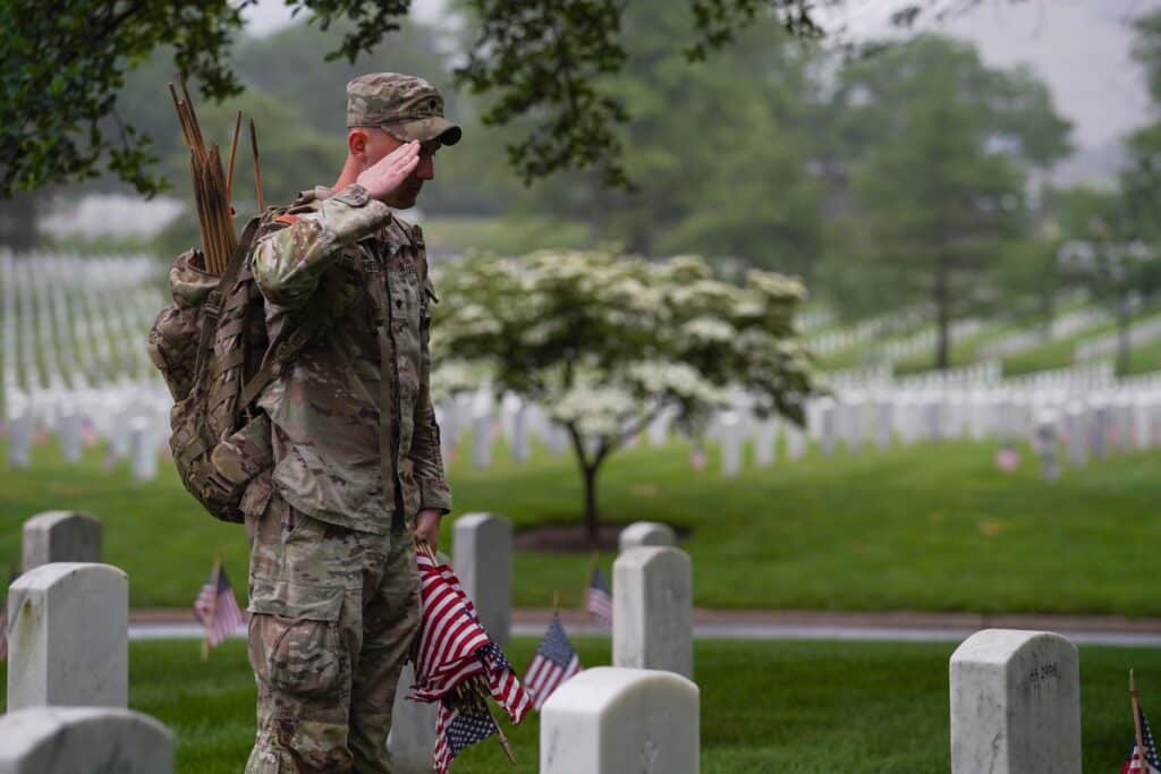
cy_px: 387
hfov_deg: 14.5
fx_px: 4554
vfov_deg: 9.7
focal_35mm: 141
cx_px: 580
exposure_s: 1/200
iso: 320
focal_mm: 141.2
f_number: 4.5
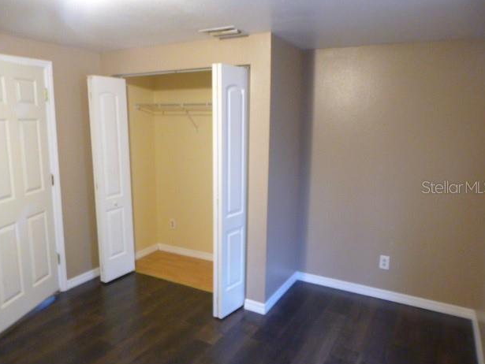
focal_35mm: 26
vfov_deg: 53.1
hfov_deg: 67.3
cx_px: 244
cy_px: 187
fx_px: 364
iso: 400
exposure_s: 1/8
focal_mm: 4.5
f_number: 3.9
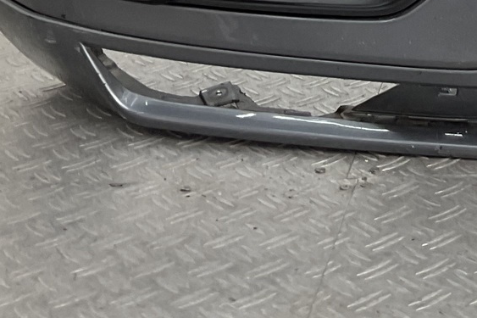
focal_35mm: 108
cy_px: -295
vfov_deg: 11.5
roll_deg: +0.3
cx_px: 636
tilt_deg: -7.2
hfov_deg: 17.6
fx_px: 1430
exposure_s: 1/128
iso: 16
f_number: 1.8
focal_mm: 3
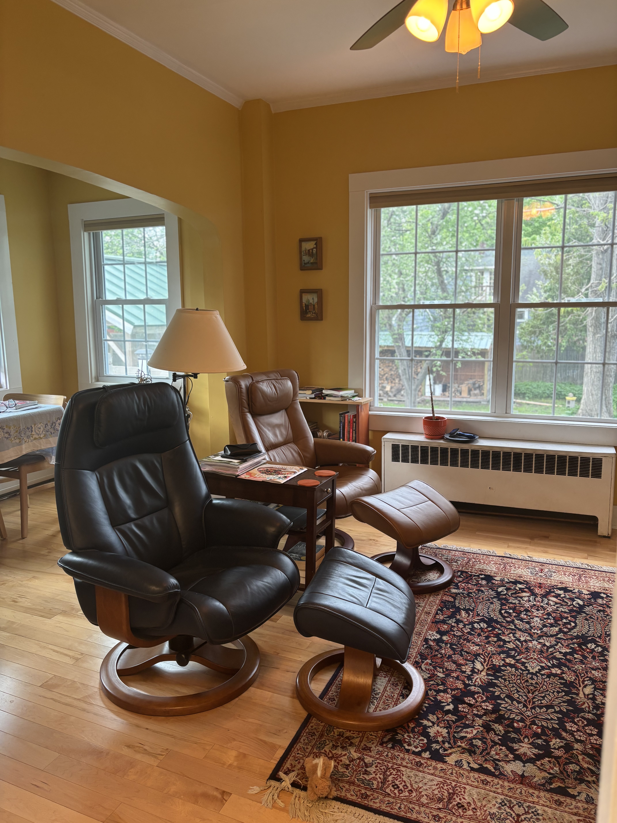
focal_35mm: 26
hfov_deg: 53.1
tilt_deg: -9.0
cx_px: 308
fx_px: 618
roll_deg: +0.0
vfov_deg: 67.3
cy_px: 412
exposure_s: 1/60
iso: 125
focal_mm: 5.96
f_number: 1.6
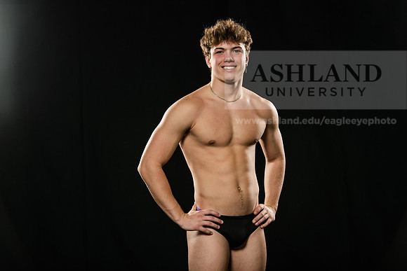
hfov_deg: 18.3
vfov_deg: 12.2
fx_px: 1266
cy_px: 136
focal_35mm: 112
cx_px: 204
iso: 320
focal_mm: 112
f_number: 6.3
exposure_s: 1/250
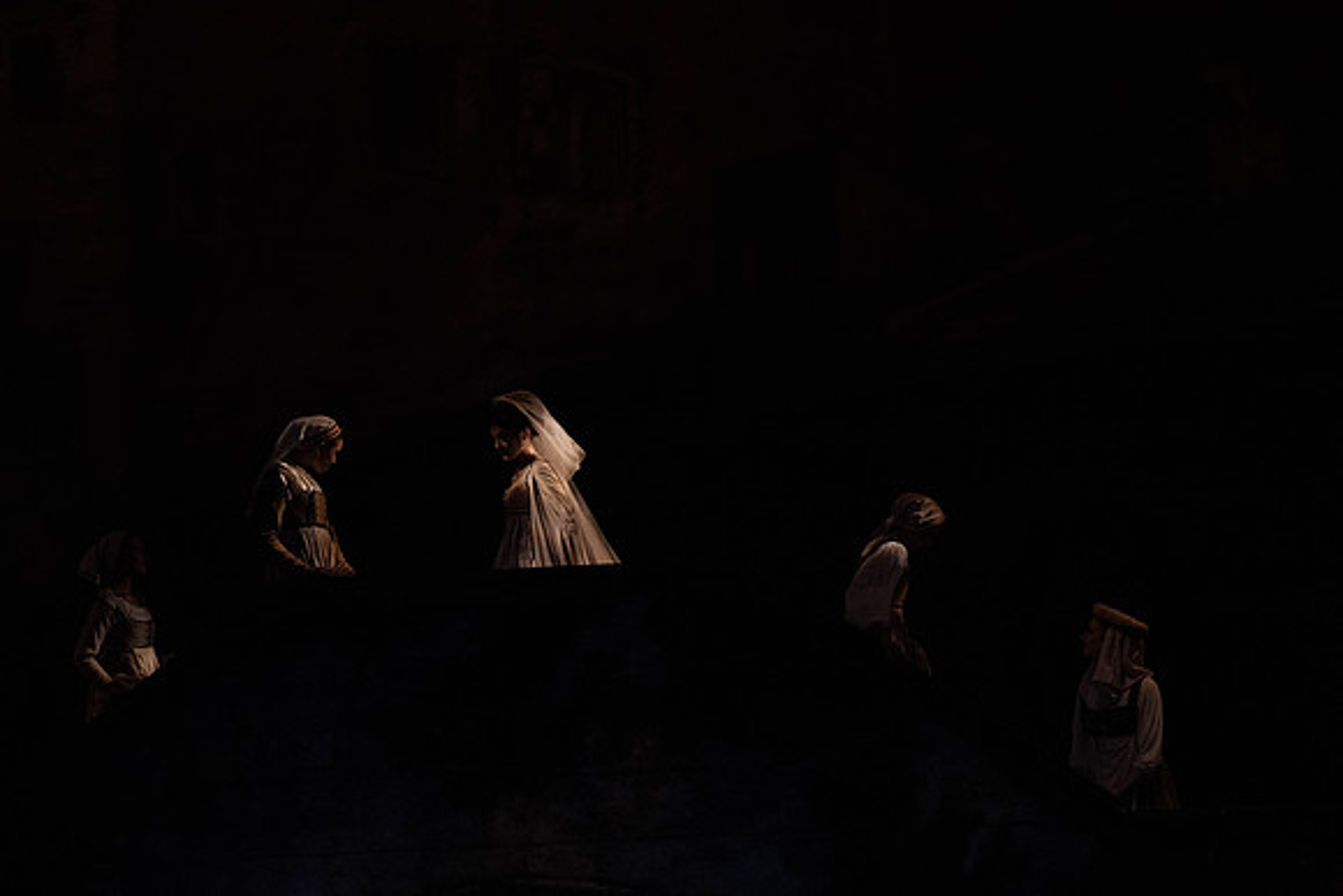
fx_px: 10112
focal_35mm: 271
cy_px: 448
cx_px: 672
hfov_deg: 7.6
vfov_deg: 5.1
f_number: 5.6
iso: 8000
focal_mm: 271
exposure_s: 1/250
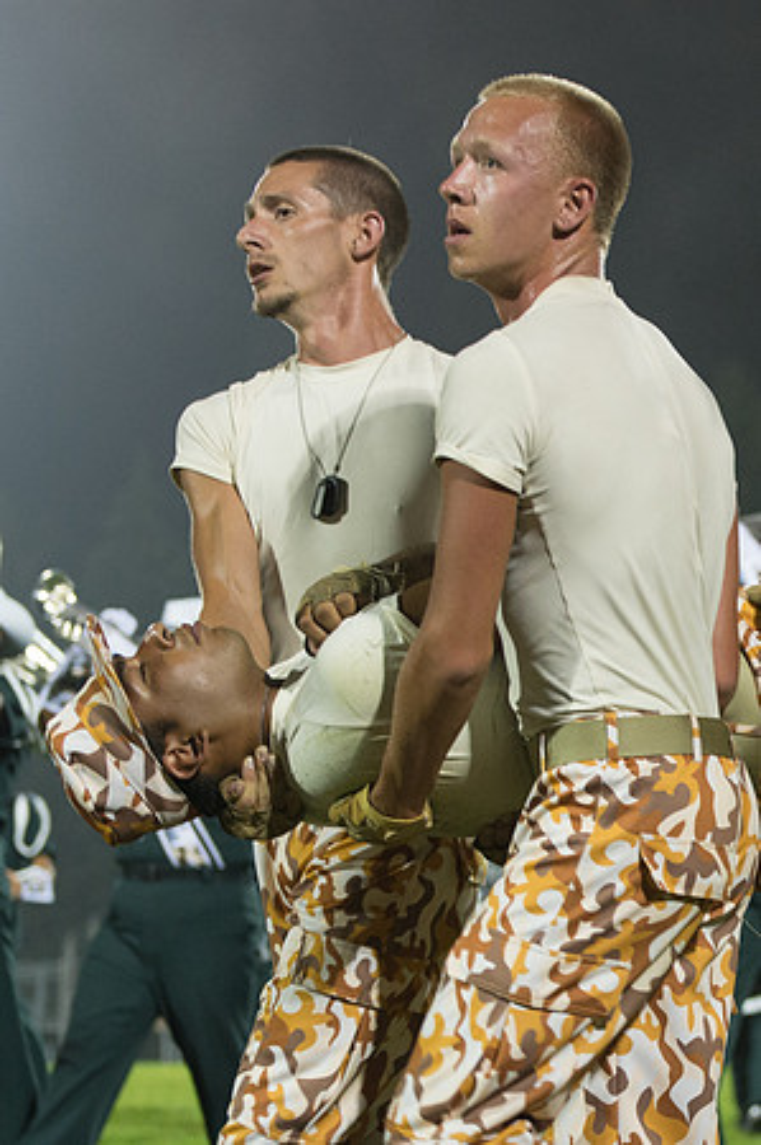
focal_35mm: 140
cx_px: 687
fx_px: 4447
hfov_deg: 9.7
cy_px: 553
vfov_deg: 14.7
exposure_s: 1/160
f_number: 4.5
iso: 2800
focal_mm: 82
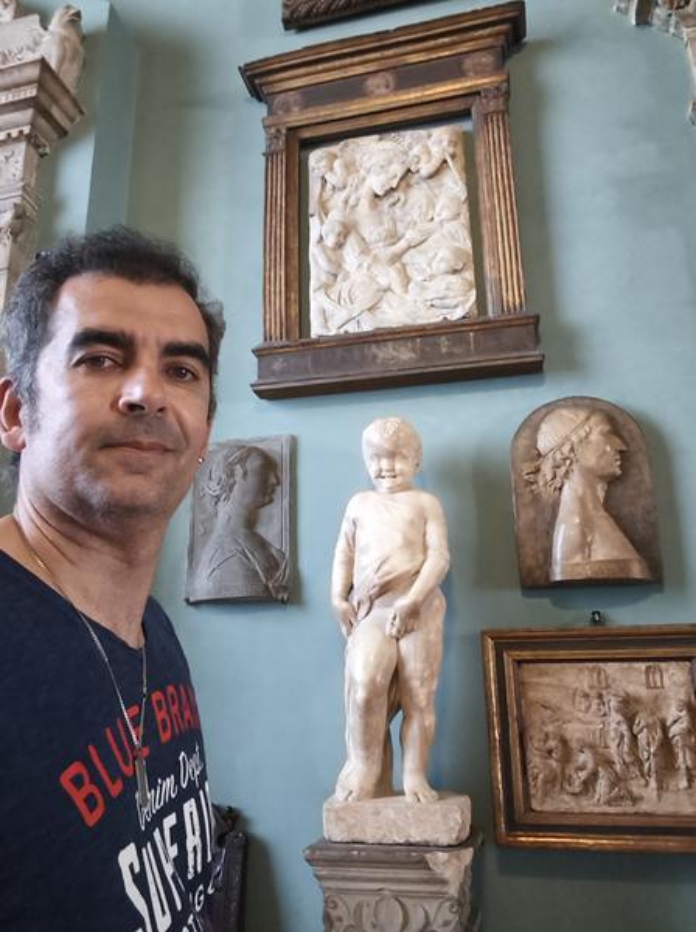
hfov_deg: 54.7
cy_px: 466
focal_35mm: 25
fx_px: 672
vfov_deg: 69.5
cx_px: 348
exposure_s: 1/25
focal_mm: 2.24
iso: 1250
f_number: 2.2
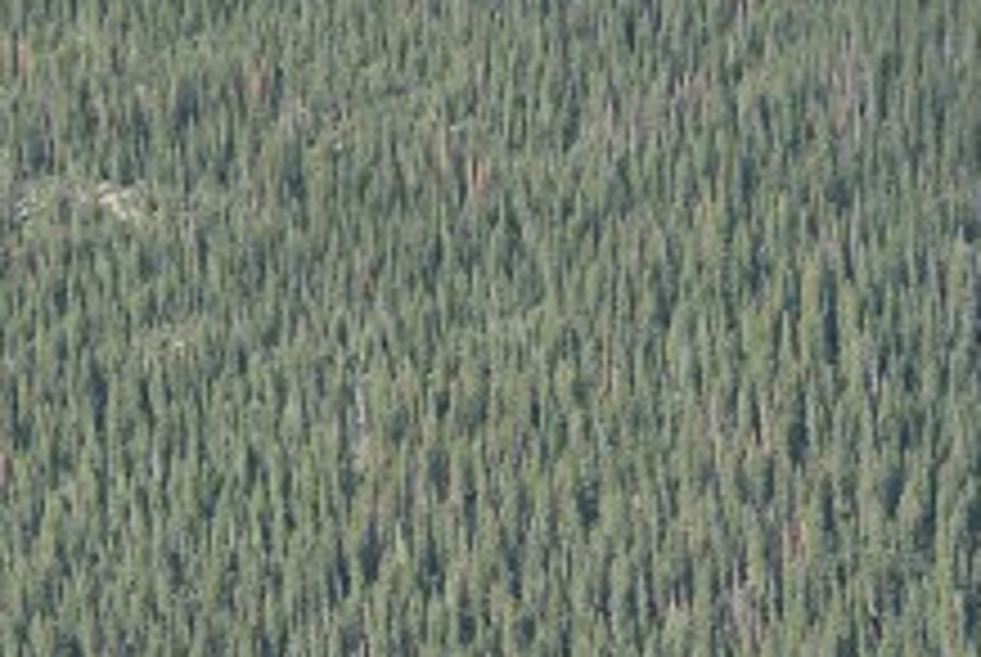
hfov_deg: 9.8
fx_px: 5738
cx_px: 439
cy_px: 785
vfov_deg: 6.5
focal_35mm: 210
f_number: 6.3
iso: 200
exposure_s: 1/90
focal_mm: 55
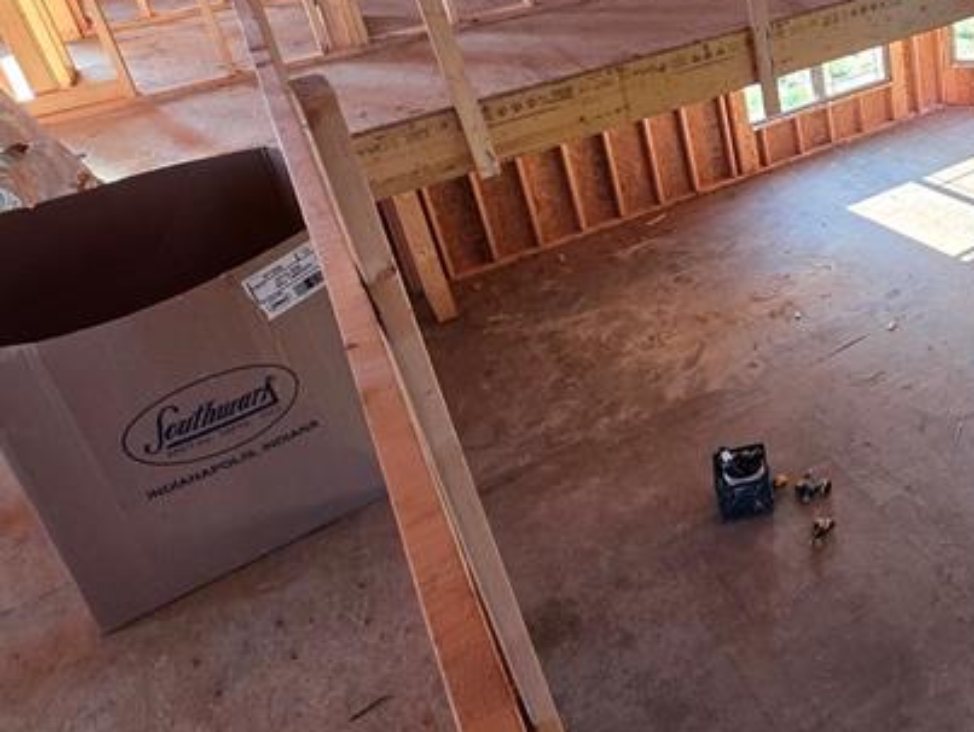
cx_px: 928
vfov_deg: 41.3
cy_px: 157
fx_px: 929
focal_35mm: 33
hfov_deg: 47.8
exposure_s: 1/120
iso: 100
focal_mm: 2.2
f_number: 1.9
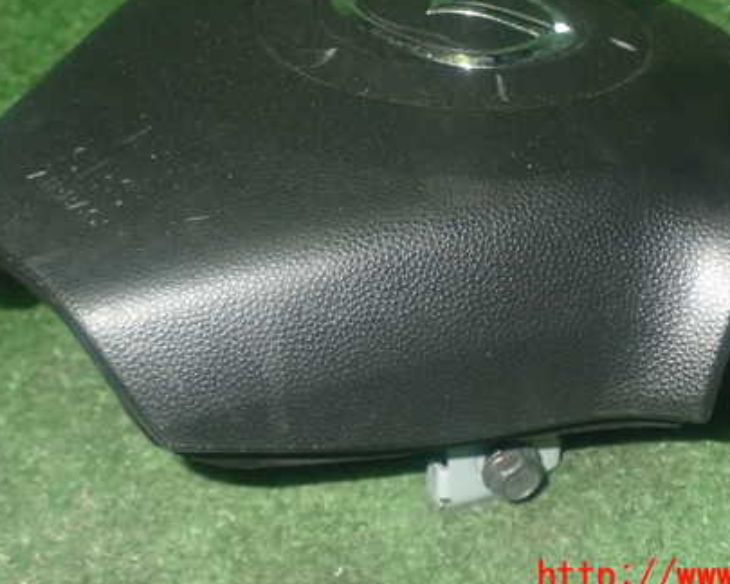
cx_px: 404
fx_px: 1469
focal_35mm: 68
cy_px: 195
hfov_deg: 27.9
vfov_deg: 22.4
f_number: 9
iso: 800
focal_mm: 8.4
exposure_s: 1/50
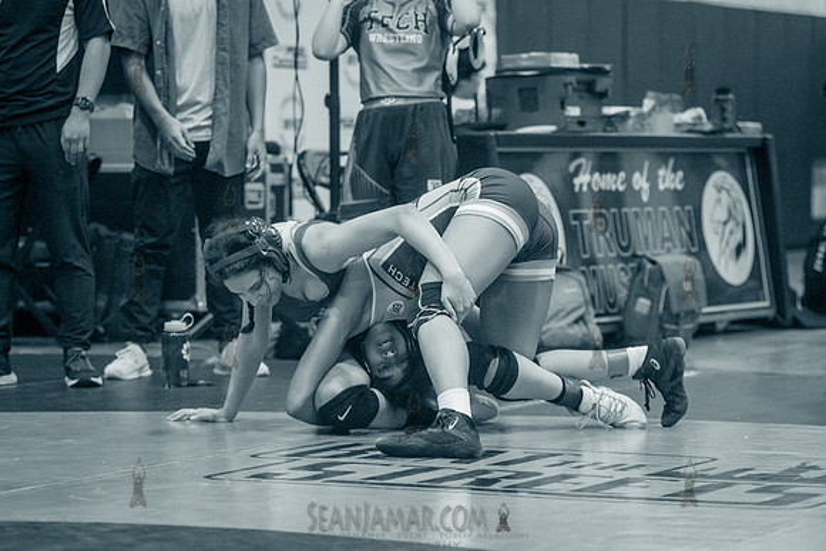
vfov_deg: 10.2
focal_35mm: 135
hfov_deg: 15.2
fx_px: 3091
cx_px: 371
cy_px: 286
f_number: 3.5
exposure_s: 1/500
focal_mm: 112
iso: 8000
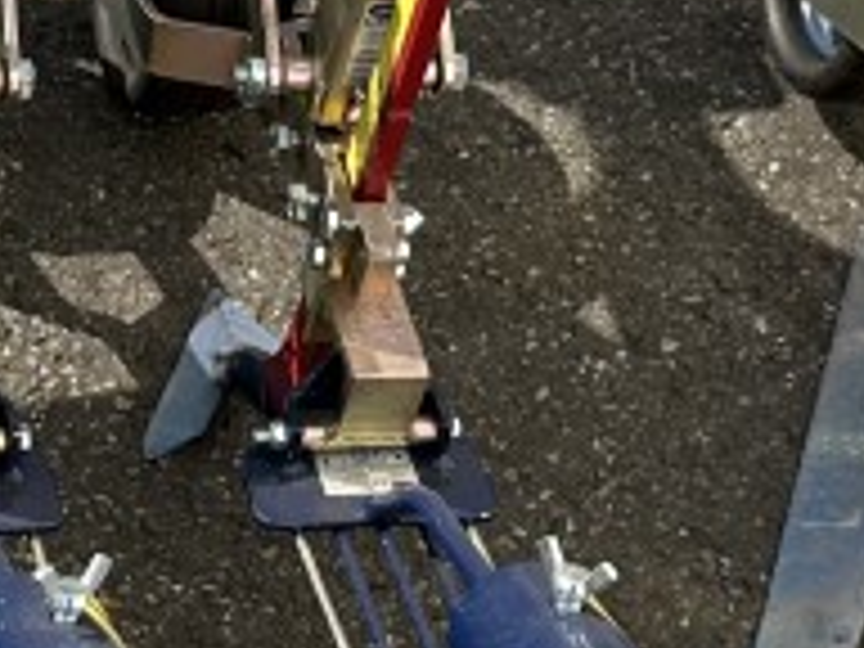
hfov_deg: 14.7
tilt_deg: -49.3
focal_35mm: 128
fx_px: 3195
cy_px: 436
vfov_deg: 11.6
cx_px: -297
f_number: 1.78
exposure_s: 1/2967
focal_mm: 6.86
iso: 80
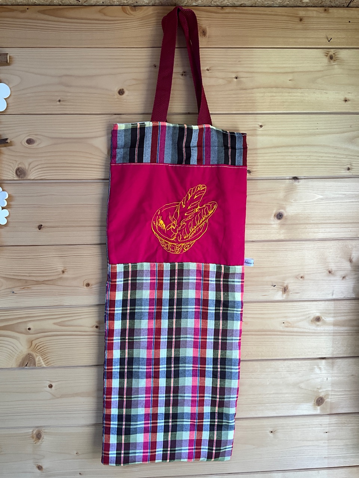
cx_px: 180
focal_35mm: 29
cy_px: 239
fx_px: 401
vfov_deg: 61.7
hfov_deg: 48.2
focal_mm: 3
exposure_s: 1/100
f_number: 1.8
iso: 32
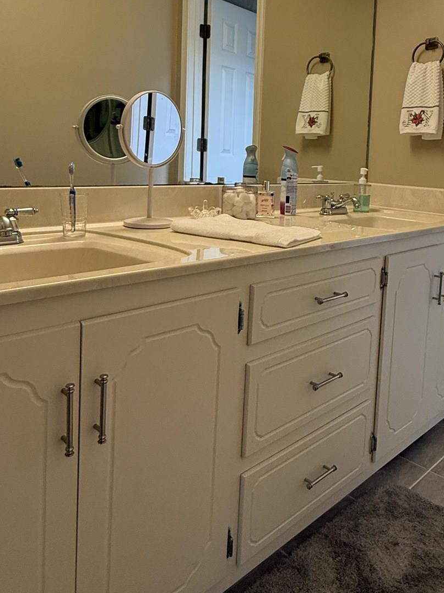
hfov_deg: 46.3
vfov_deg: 58.6
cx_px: 281
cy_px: 197
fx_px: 513
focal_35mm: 30
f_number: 2.2
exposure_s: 1/120
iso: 250
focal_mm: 2.22
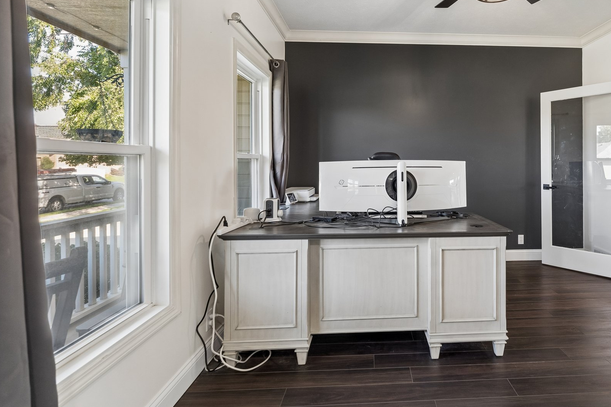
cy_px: 158
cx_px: 388
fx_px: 305
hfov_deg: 87.9
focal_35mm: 18
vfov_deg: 66.6
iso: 500
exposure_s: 1/13
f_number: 6.3
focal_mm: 14
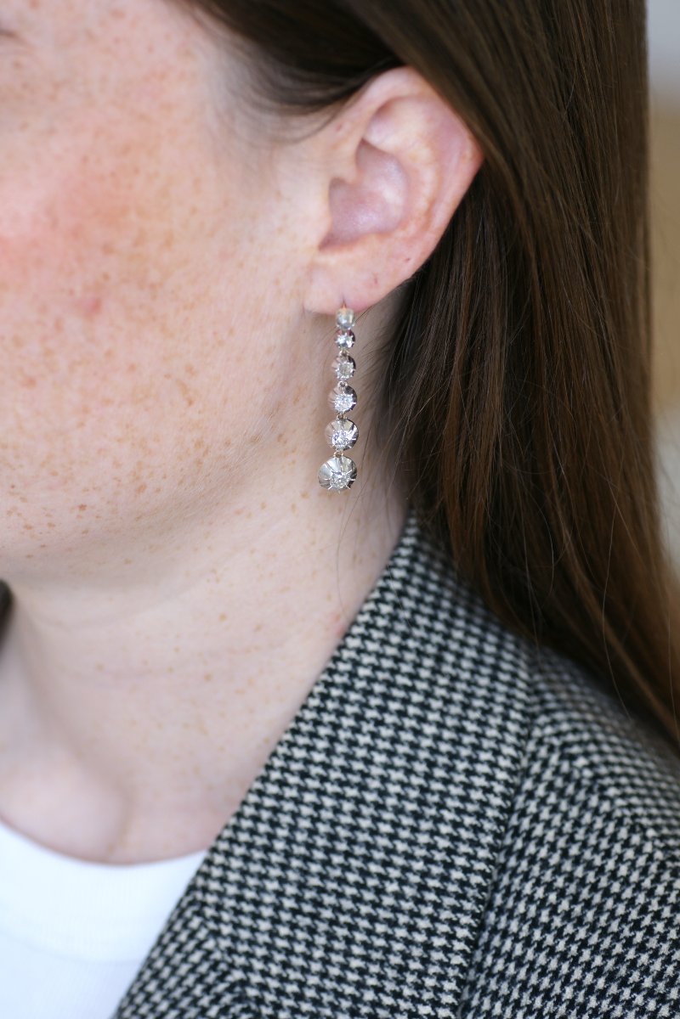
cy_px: 510
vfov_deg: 19.5
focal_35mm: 105
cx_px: 340
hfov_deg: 13.0
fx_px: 2975
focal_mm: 70
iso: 200
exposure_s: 1/125
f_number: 3.2
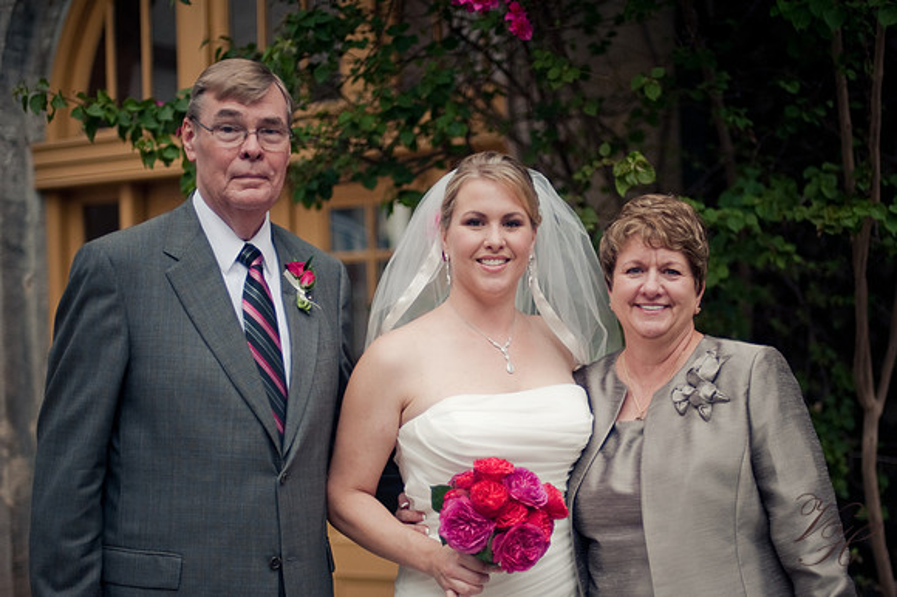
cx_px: 448
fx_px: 1245
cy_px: 298
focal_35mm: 50
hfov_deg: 39.6
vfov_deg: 27.0
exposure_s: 1/2000
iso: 400
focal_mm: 50
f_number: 1.4
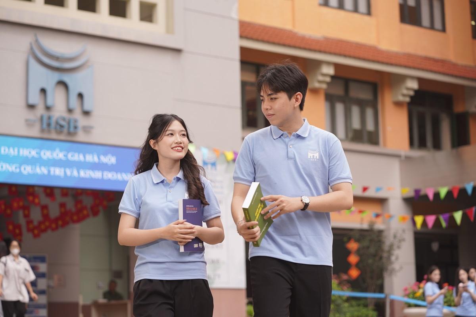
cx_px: 238
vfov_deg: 16.1
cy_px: 158
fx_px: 1124
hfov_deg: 23.9
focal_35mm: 85
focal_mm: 85
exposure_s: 1/250
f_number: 3.5
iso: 125
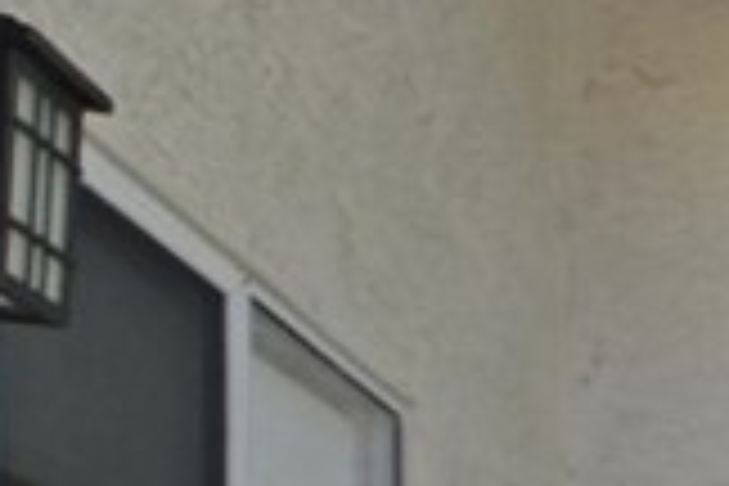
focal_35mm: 104
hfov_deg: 13.1
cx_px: 1886
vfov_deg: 12.2
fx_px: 2109
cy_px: 828
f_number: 2.8
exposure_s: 1/60
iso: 100
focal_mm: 11
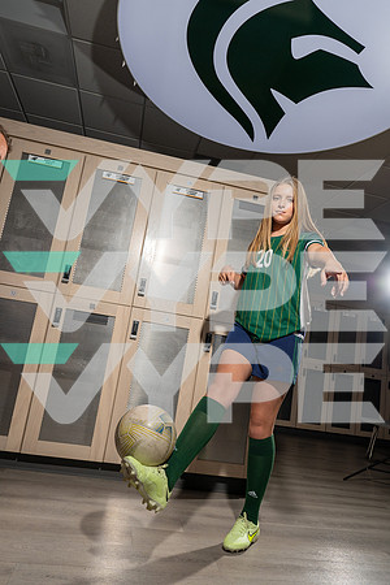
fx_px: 406
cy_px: 292
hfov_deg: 51.3
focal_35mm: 25
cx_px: 195
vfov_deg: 71.5
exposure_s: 1/250
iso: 1000
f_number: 7.1
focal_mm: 25
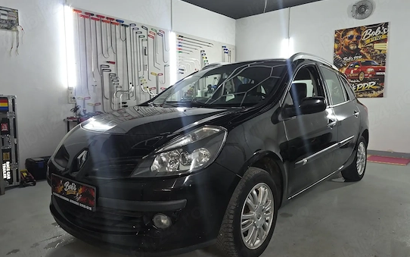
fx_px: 302
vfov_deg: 46.0
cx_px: 207
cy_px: 134
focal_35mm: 27
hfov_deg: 68.4
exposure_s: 1/50
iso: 125
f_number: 1.7
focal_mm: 6.3
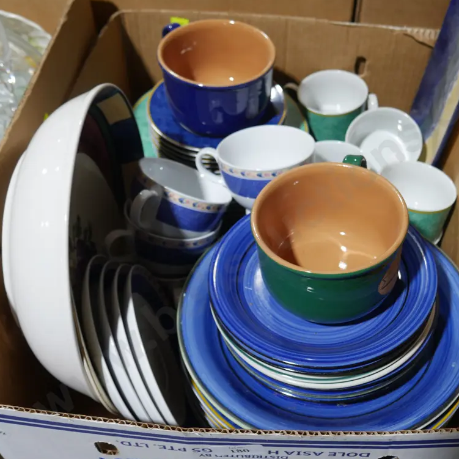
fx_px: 615
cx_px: 289
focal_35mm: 41
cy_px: 229
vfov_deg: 40.9
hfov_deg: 40.6
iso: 320
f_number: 4
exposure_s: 1/60
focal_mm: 17
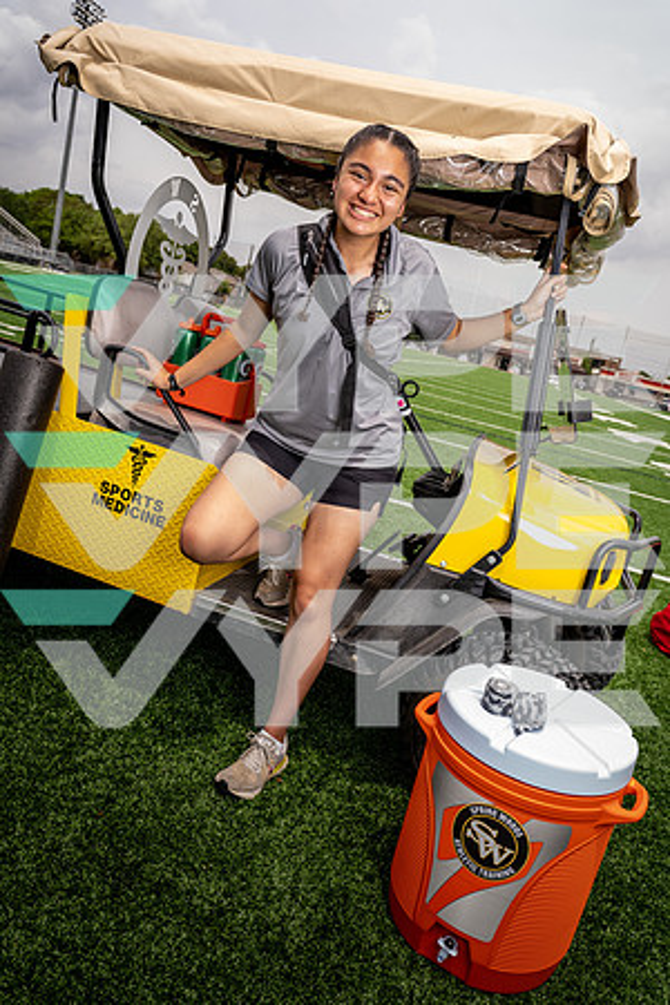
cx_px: 335
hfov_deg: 46.4
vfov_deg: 65.5
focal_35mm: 28
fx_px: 782
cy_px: 502
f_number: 5.6
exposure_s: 1/250
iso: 100
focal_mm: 28
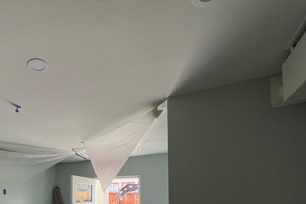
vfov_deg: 50.5
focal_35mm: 22
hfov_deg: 71.5
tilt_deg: +3.8
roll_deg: -0.4
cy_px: 185
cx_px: 66
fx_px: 187
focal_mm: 1.57
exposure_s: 1/99
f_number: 1.8
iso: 40
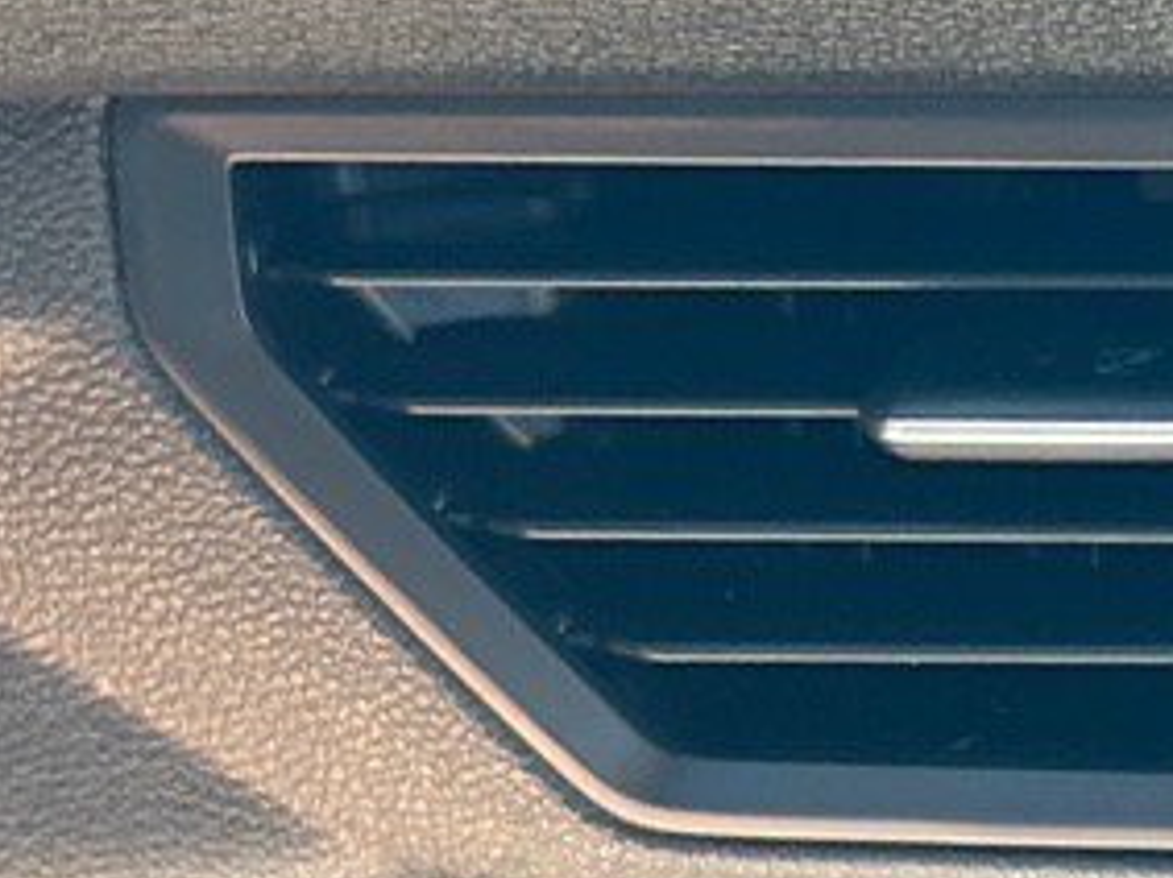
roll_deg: -0.3
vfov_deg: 10.1
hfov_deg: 12.1
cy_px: 439
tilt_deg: -27.9
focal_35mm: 147
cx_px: 2284
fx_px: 4979
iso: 100
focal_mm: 5.7
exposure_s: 1/121
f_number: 1.5
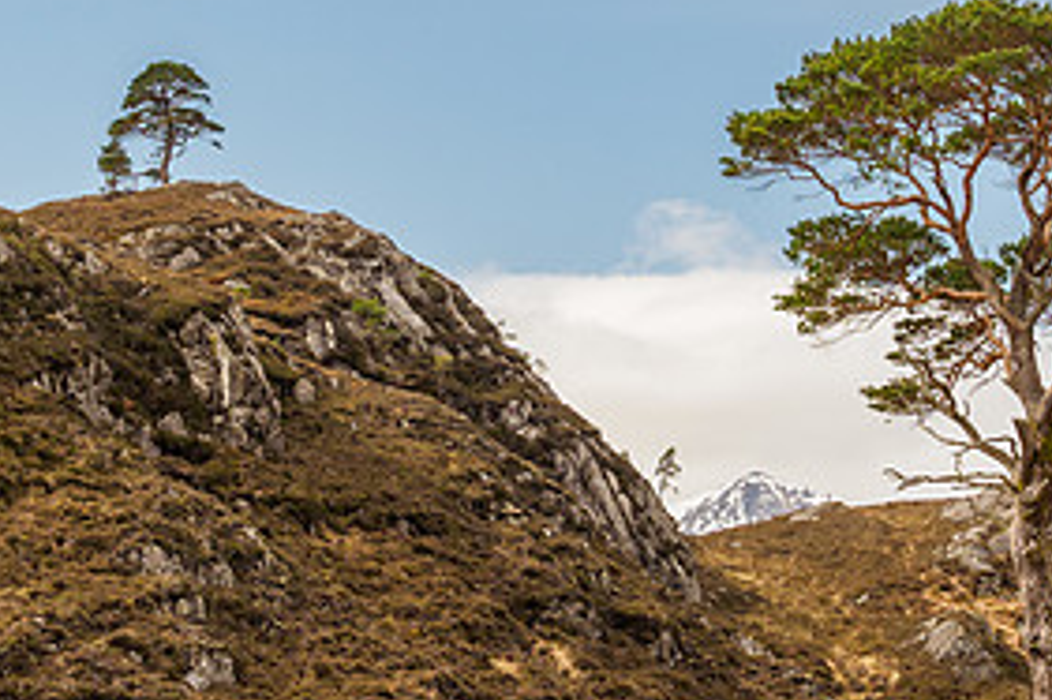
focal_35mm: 172
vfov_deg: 8.0
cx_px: 629
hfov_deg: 12.0
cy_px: 196
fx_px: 5023
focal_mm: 40
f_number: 7.1
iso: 200
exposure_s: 1/160
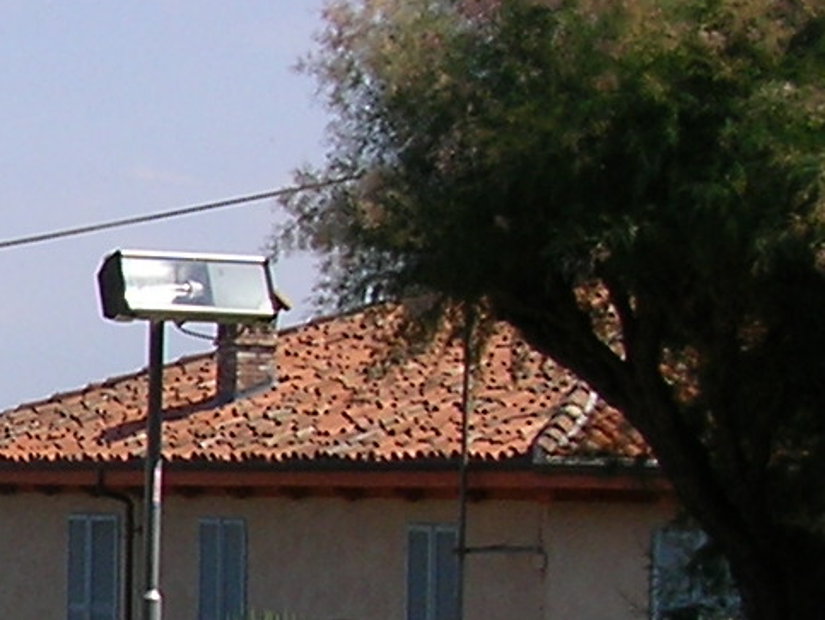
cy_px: 553
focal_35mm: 161
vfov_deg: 9.2
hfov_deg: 11.3
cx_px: -731
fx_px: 3840
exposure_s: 1/600
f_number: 4.1
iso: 50
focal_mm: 5.8
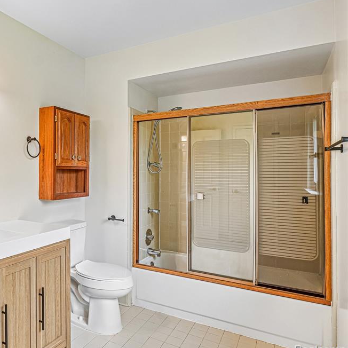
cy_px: 176
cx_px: 75
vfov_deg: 65.0
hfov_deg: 60.4
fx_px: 273
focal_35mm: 24
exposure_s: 1/30
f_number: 8
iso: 320
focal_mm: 12
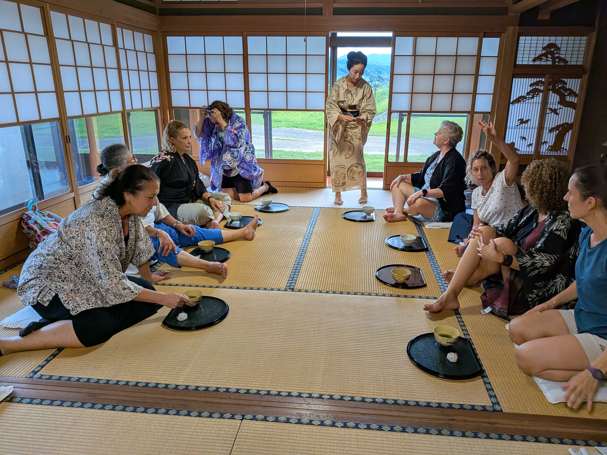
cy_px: 228
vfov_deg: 56.8
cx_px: 304
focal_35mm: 24
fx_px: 421
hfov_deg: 71.6
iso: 75
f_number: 1.7
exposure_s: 1/100
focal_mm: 4.53
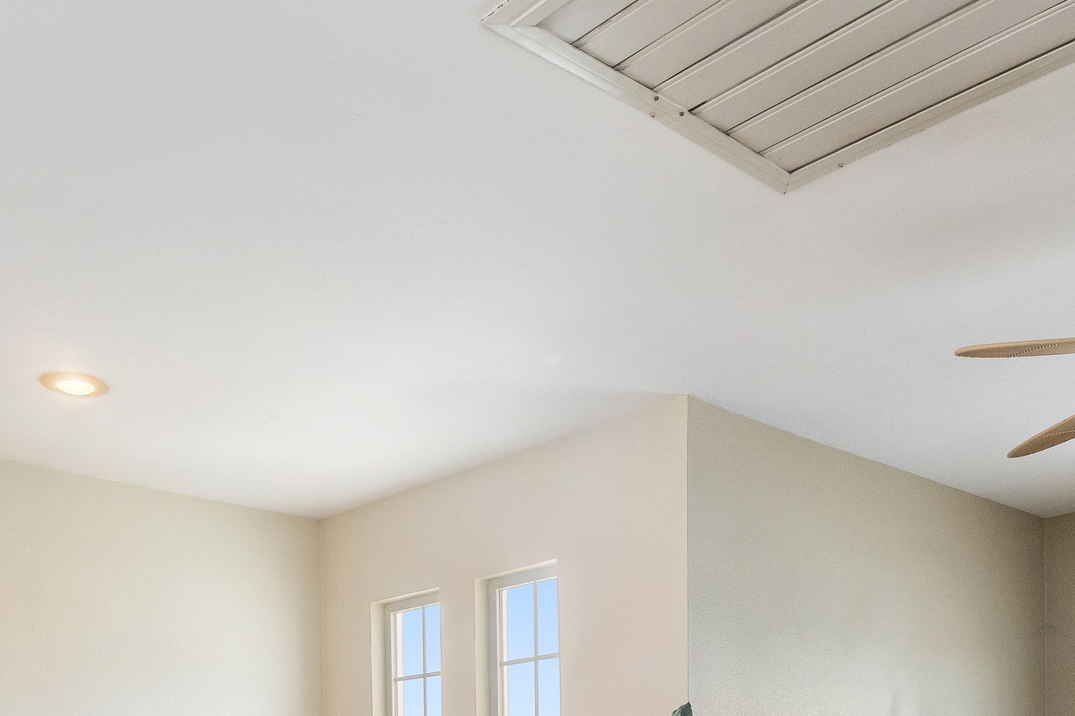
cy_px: 924
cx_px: 533
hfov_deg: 45.4
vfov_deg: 26.6
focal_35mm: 43
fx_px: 1284
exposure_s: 1/30
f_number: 9
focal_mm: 16
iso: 400
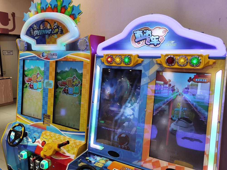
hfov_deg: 65.3
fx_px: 177
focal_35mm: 27
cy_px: 85
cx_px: 114
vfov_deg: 51.4
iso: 100
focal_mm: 6.71
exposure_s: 1/100
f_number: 1.9
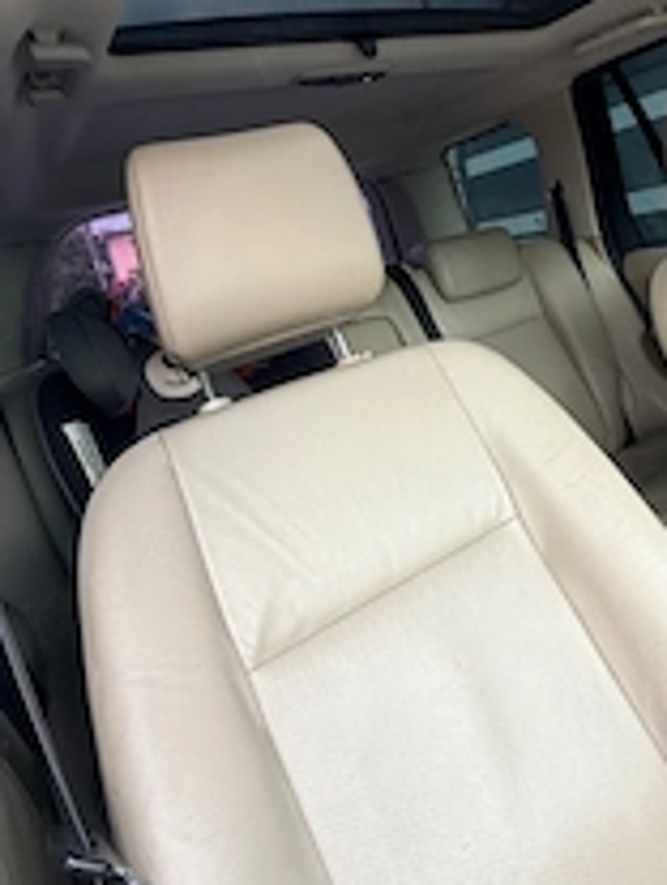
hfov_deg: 50.3
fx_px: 692
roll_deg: +11.6
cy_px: 346
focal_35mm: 27
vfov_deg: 64.5
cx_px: 462
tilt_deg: -10.4
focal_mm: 2.22
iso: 40
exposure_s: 1/105
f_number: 2.2
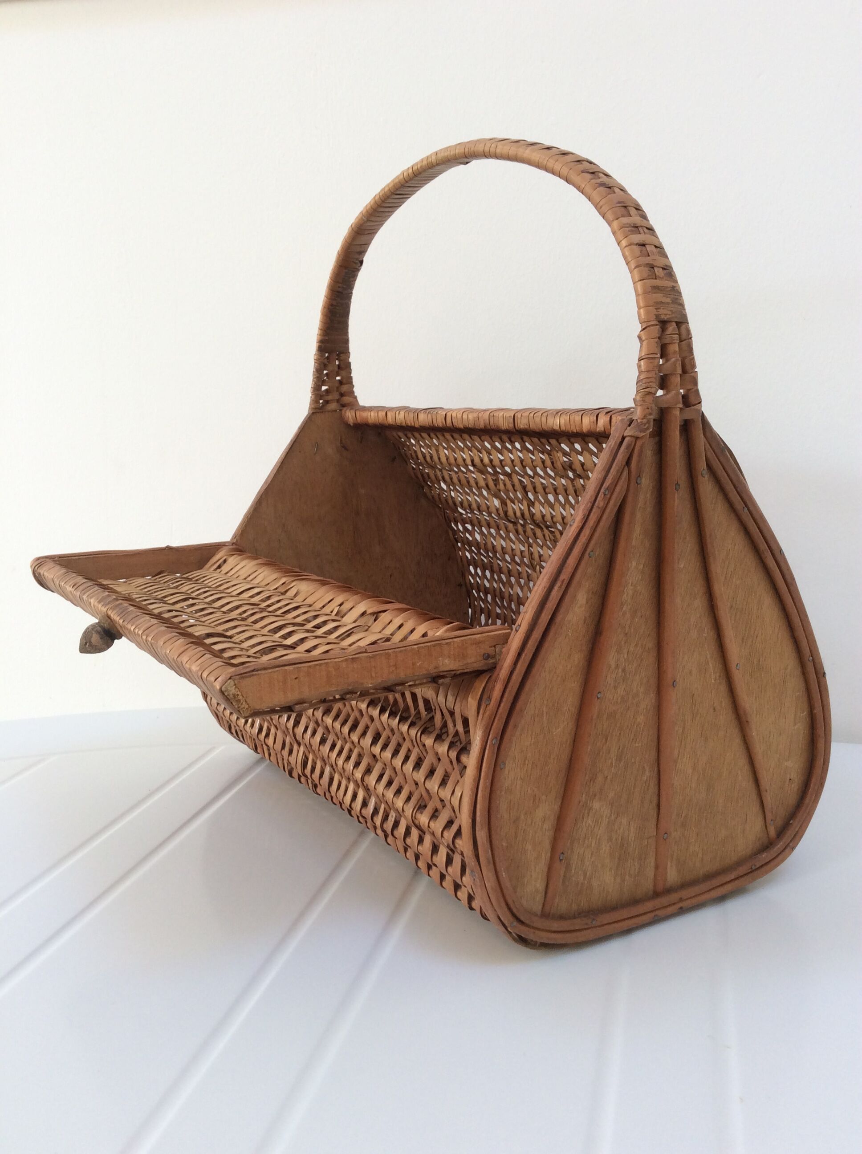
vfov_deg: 56.9
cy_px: 577
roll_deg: +0.9
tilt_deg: -10.1
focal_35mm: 32
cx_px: 431
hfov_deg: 44.1
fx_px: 1065
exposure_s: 1/33
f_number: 2.4
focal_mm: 3.3
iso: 40
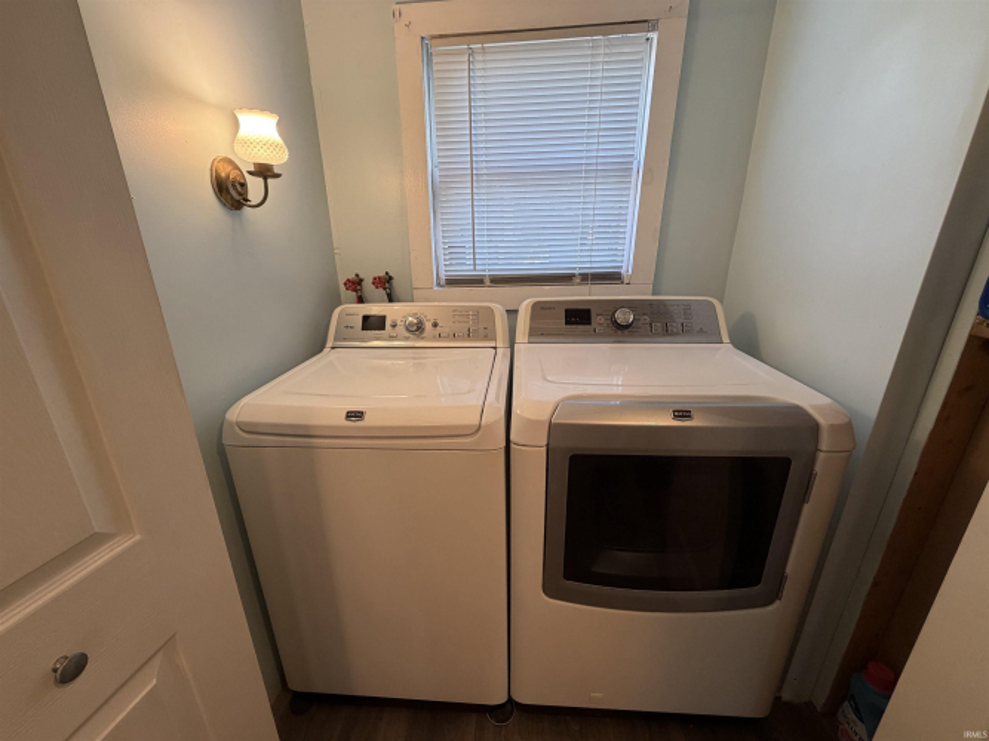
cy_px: 370
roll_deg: +1.4
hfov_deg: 102.1
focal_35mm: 14
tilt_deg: -17.9
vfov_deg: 85.7
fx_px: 400
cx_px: 494
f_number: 2.2
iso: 200
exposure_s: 1/120
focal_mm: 2.22
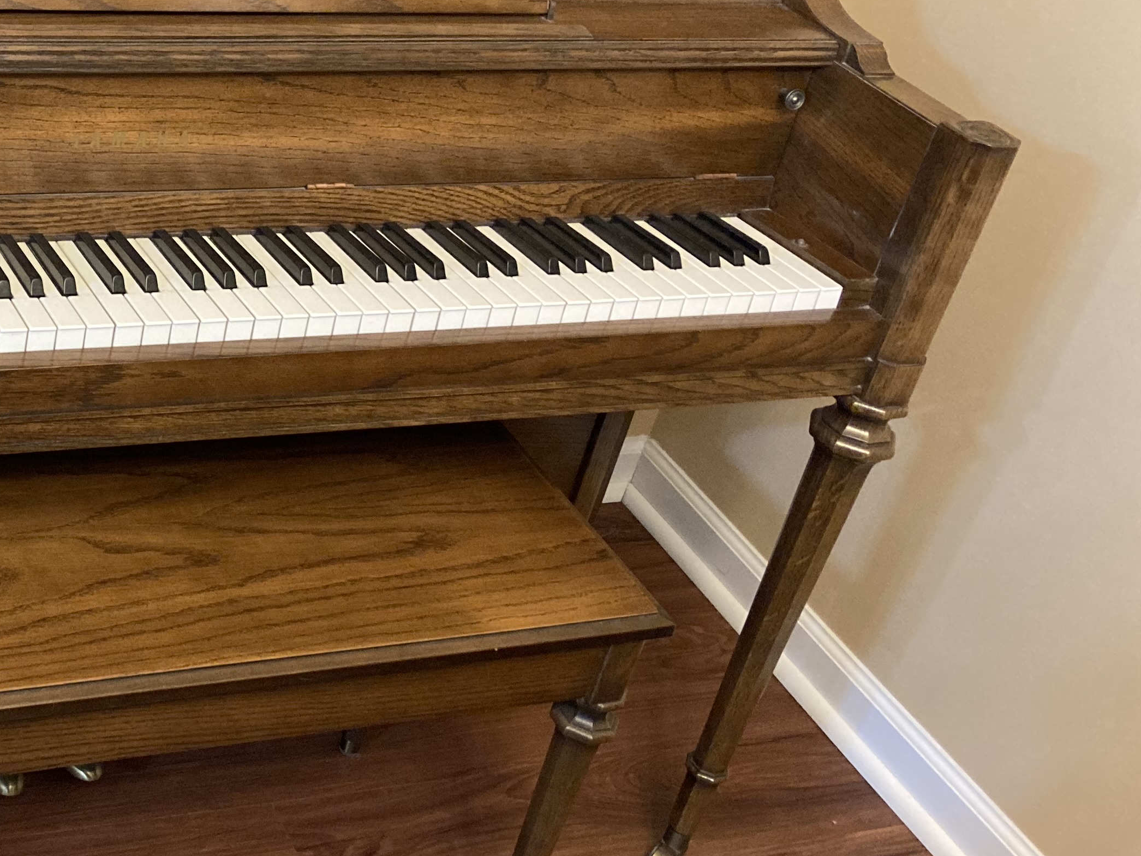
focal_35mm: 54
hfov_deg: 33.1
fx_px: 1780
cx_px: 53
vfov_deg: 27.0
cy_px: 329
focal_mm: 3.99
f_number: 1.8
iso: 320
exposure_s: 1/30
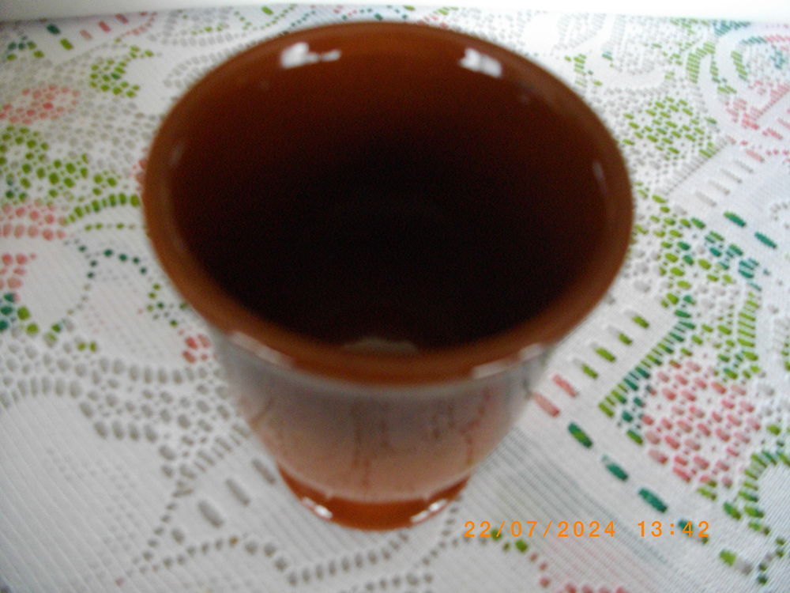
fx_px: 730
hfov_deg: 56.8
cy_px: 296
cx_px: 395
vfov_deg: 44.2
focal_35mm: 32
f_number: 2.9
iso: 291
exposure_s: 1/50
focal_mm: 5.7
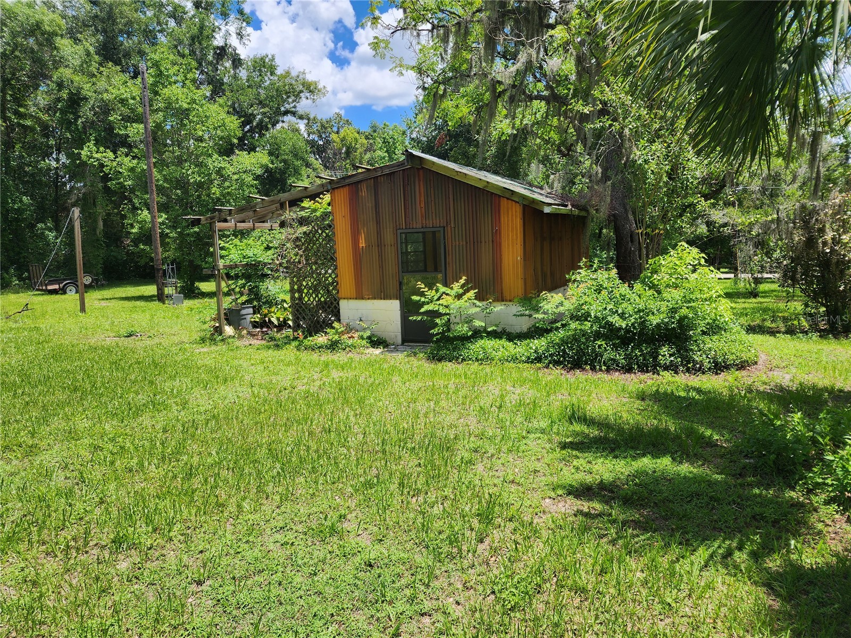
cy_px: 319
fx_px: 565
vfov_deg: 58.9
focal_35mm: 23
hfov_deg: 73.9
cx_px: 426
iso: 12
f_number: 1.8
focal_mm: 6.4
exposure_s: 1/677
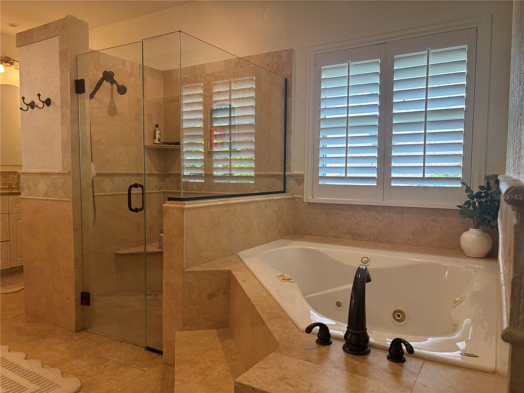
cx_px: 262
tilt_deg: -3.3
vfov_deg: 53.1
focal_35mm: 26
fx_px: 394
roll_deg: -0.1
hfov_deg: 67.3
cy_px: 196
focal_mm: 5.96
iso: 125
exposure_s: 1/120
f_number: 1.6
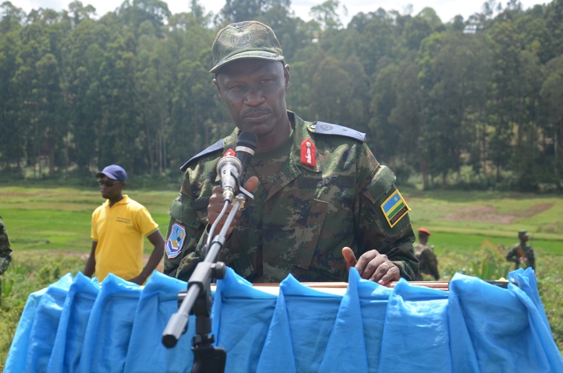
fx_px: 1170
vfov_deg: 18.1
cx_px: 282
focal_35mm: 75
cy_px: 186
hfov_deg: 27.0
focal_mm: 50
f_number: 6.3
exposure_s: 1/160
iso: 100
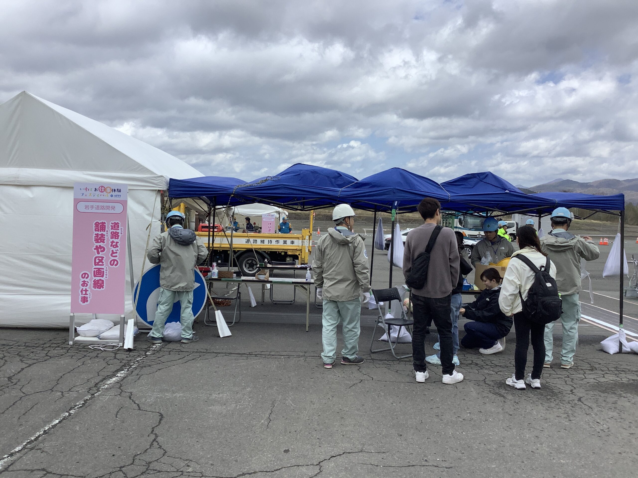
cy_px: 239
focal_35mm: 31
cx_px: 319
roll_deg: -1.6
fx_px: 571
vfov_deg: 45.4
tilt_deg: -7.3
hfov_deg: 58.4
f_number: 2.4
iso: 25
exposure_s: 1/1773
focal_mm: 3.3
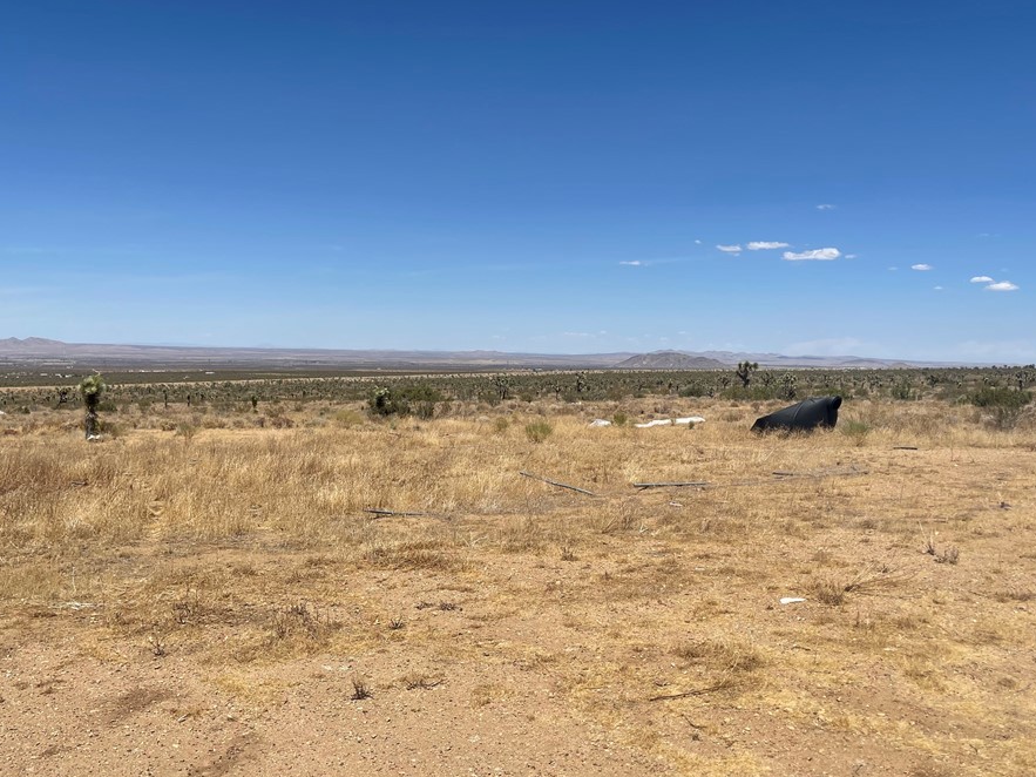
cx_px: 526
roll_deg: -0.7
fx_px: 868
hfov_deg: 61.7
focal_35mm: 29
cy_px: 392
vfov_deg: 48.2
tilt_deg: -2.2
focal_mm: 5.1
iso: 32
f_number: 1.6
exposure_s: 1/5917
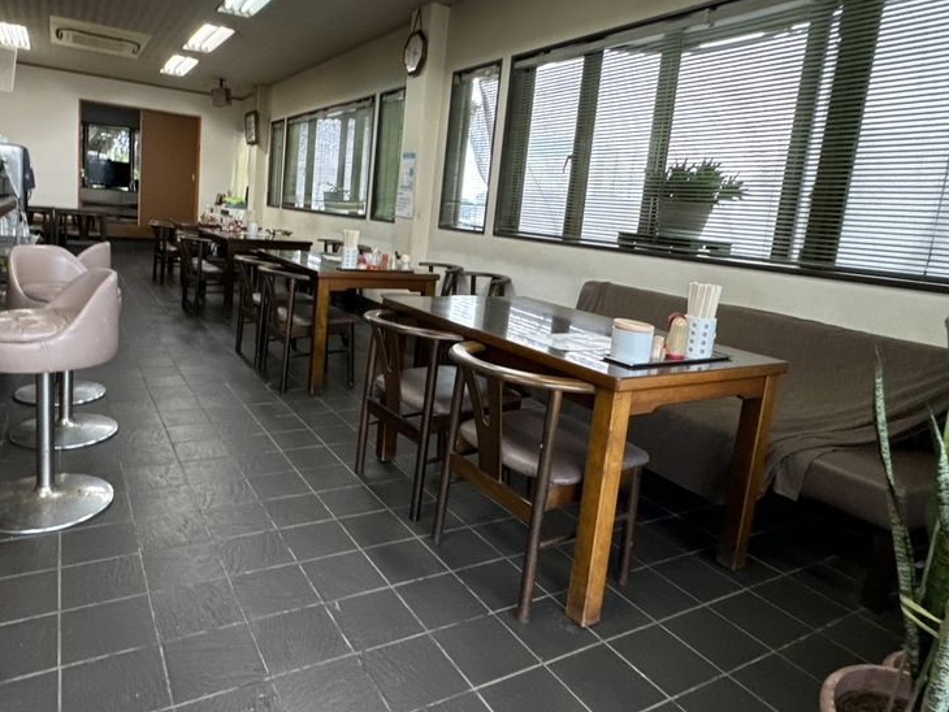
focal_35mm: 23
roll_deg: -5.0
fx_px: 631
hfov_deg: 73.5
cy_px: 299
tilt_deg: -4.1
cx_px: 408
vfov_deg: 58.6
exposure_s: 1/120
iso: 250
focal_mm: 2.22
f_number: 2.2
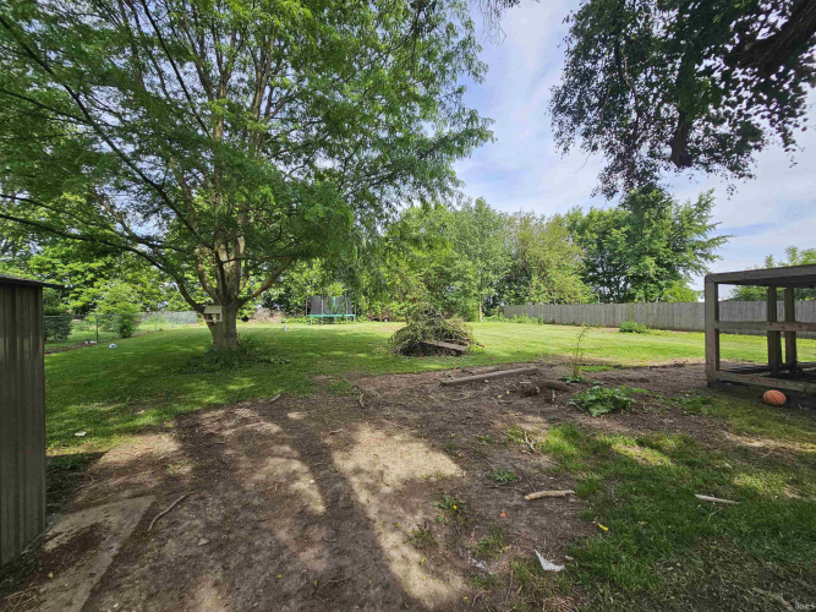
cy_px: 306
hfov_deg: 106.2
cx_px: 408
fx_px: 306
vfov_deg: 89.9
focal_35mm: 13
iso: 50
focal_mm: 2.2
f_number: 2.2
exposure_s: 1/742
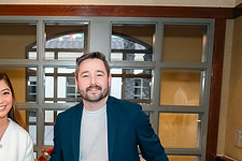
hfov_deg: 31.9
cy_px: 184
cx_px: 65
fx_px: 417
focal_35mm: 62
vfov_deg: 20.7
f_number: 3.5
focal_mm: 24
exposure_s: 1/100
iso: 1600
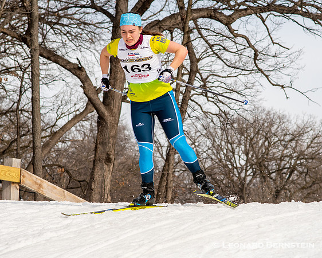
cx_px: 179
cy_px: 129
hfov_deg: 13.4
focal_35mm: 144
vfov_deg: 10.7
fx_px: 1372
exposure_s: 1/2000
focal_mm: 85
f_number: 5.6
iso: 400
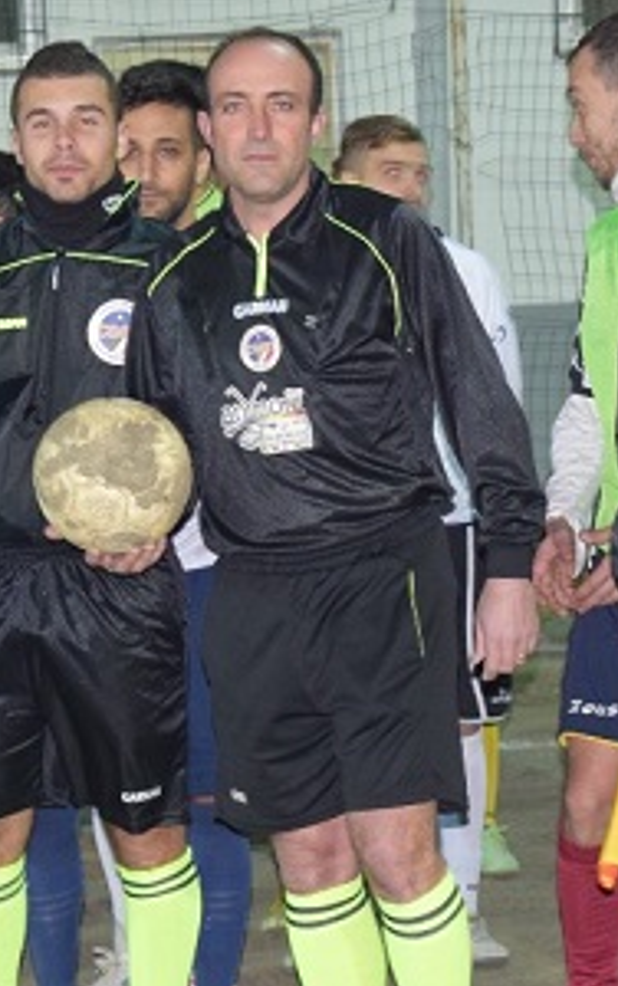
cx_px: 434
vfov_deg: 12.4
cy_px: 624
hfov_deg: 7.8
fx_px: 4519
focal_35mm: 168
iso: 2000
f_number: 5.6
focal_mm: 55
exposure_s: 1/30
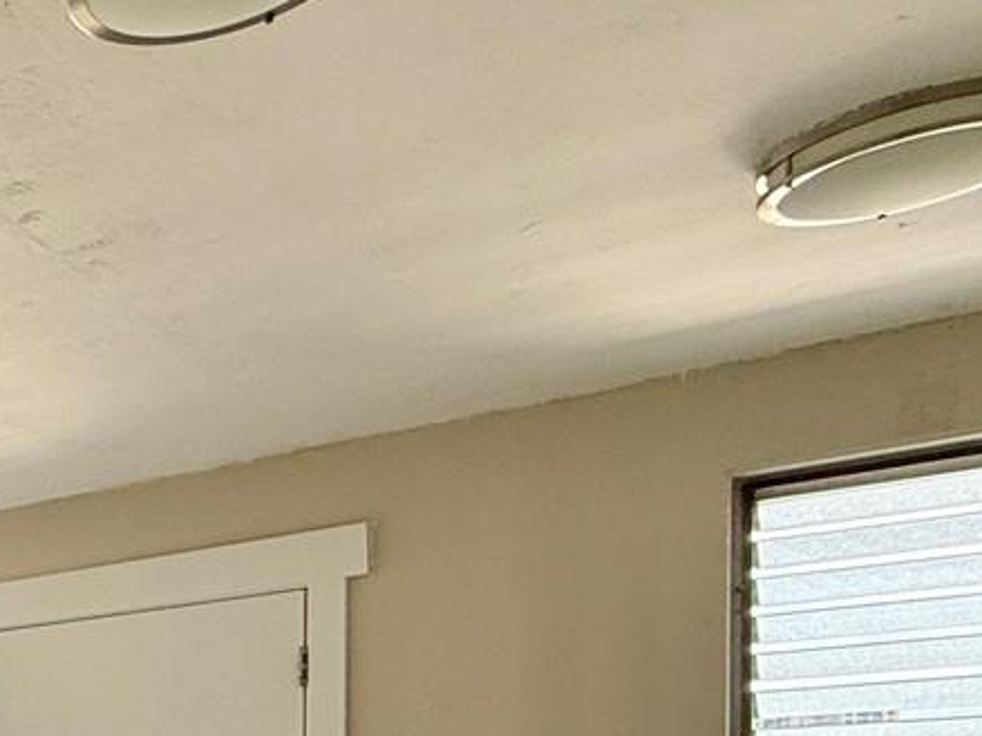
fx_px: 1446
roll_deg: -0.1
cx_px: -604
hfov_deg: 25.0
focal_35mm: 51
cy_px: 906
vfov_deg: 25.4
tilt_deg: -0.1
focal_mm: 2.22
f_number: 2.2
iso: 50
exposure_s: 1/111
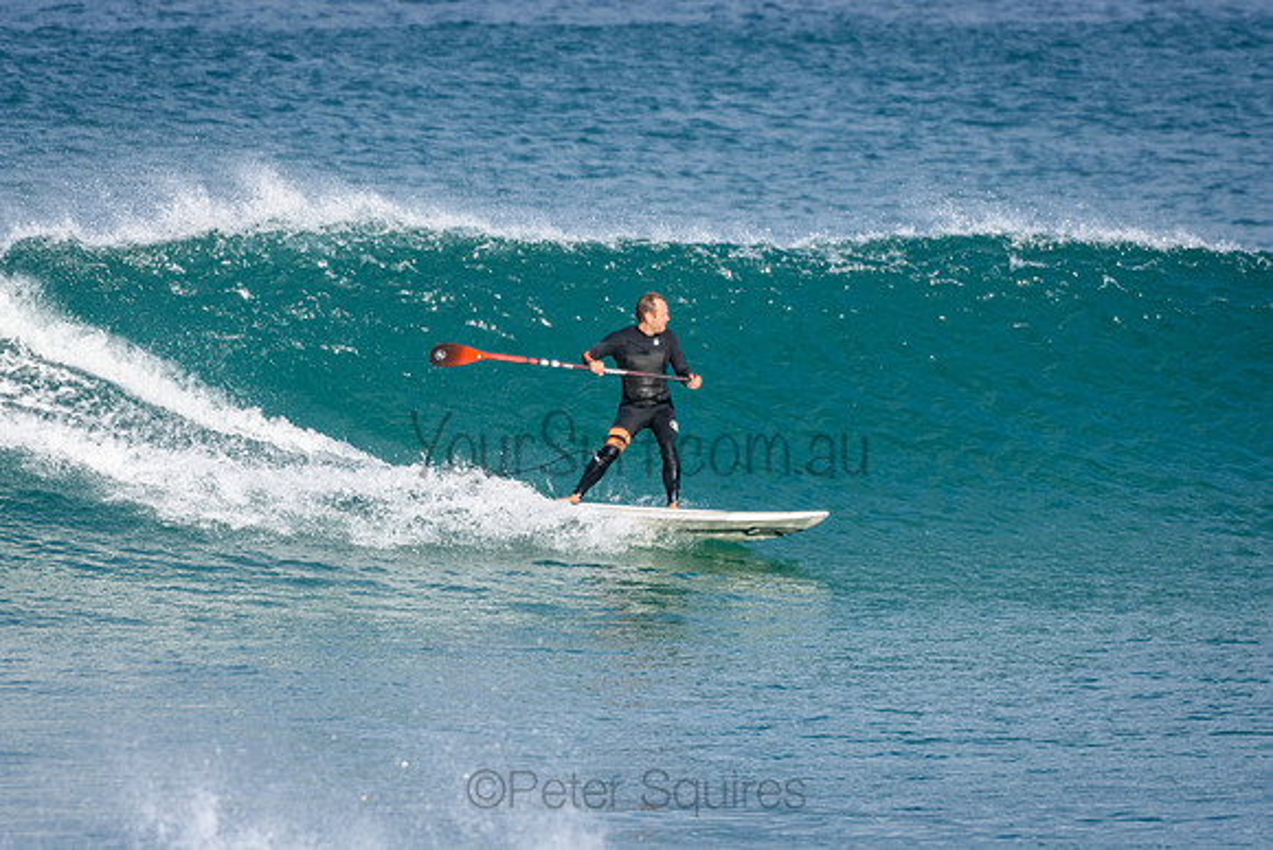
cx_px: 636
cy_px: 425
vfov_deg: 2.2
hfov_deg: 3.4
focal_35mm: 615
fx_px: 21751
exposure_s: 1/2000
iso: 450
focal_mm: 410
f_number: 5.6
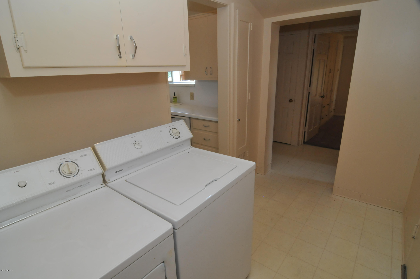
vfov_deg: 67.2
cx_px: 210
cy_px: 140
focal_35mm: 18
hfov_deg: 90.1
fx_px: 210
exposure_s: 1/30
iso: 800
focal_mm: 12
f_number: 11
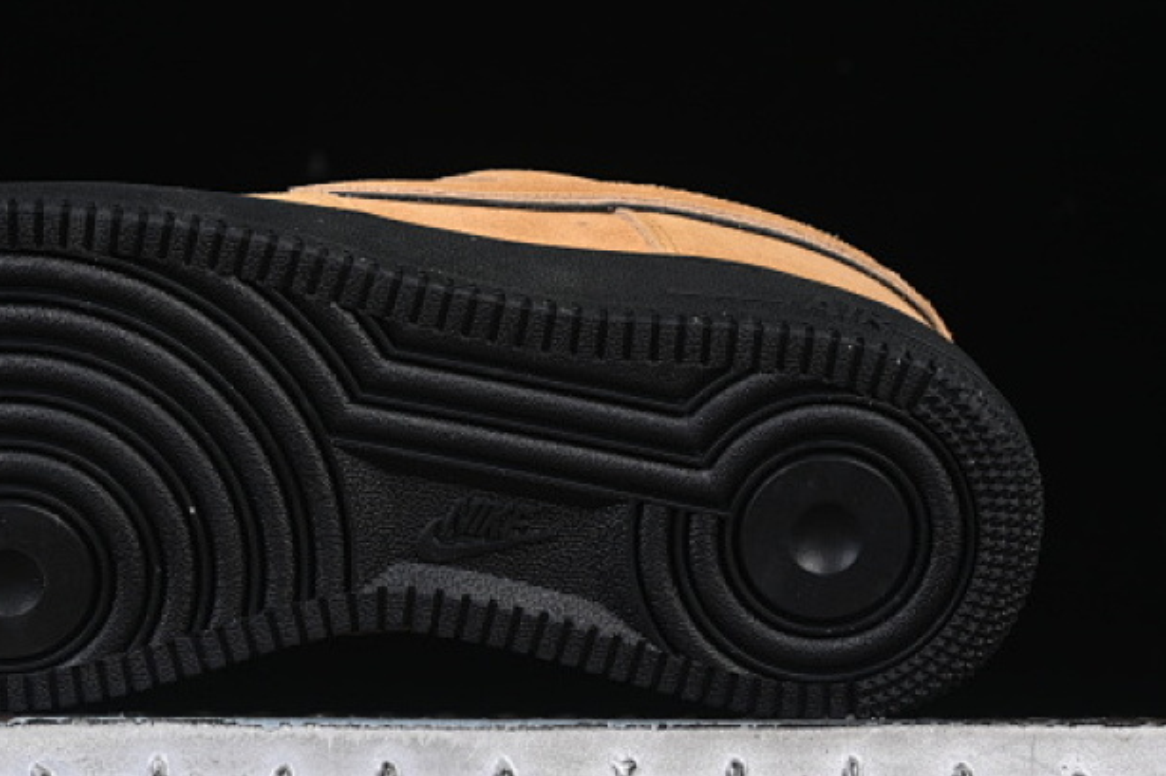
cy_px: 290
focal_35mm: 132
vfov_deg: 10.4
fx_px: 4274
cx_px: 300
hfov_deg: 15.5
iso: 160
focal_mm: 50
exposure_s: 1/60
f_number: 6.3
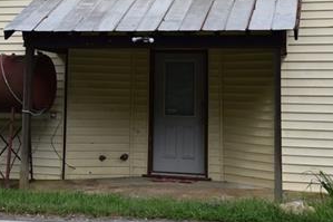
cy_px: -2
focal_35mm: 77
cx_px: 111
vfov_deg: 17.3
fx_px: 712
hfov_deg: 26.2
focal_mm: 24
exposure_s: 1/250
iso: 200
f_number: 8
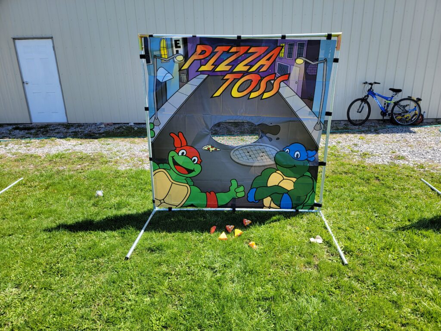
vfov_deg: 56.8
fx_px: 306
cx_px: 220
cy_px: 166
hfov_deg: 71.6
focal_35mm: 24
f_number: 1.8
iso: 16
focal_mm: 6.7
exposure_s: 1/437
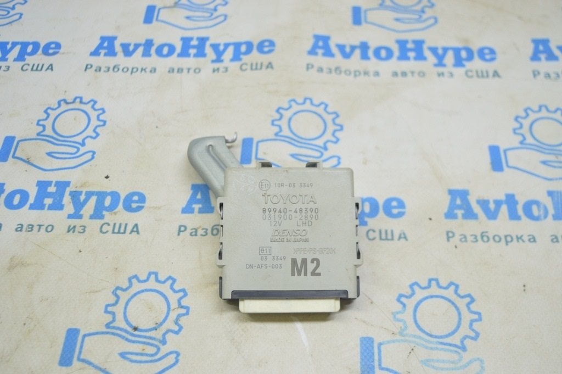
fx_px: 655
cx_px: 281
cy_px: 187
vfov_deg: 31.8
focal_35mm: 42
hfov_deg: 46.4
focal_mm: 28
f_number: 4.2
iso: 400
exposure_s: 1/40
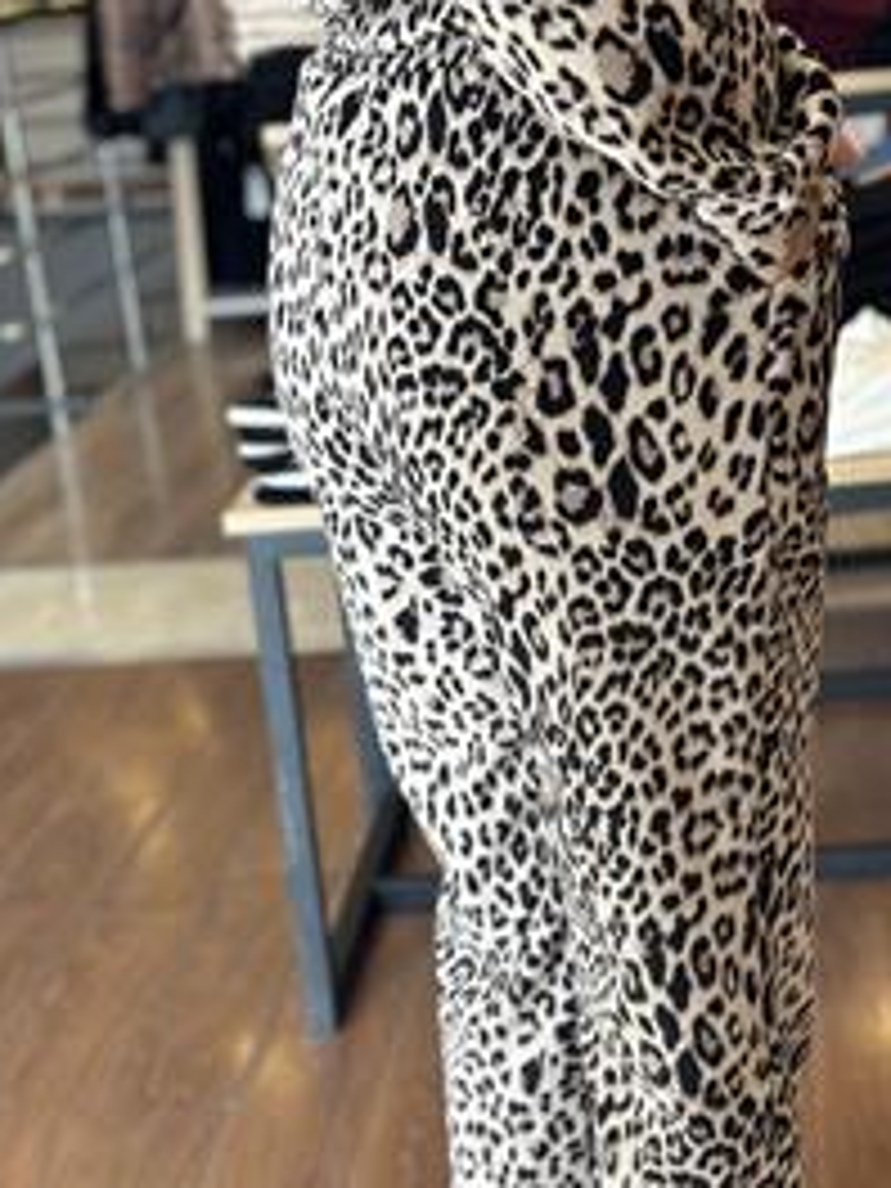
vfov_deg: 26.0
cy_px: 677
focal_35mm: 75
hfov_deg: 19.6
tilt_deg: -49.4
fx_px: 2574
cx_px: 585
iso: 100
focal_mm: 6.86
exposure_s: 1/149
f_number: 1.78
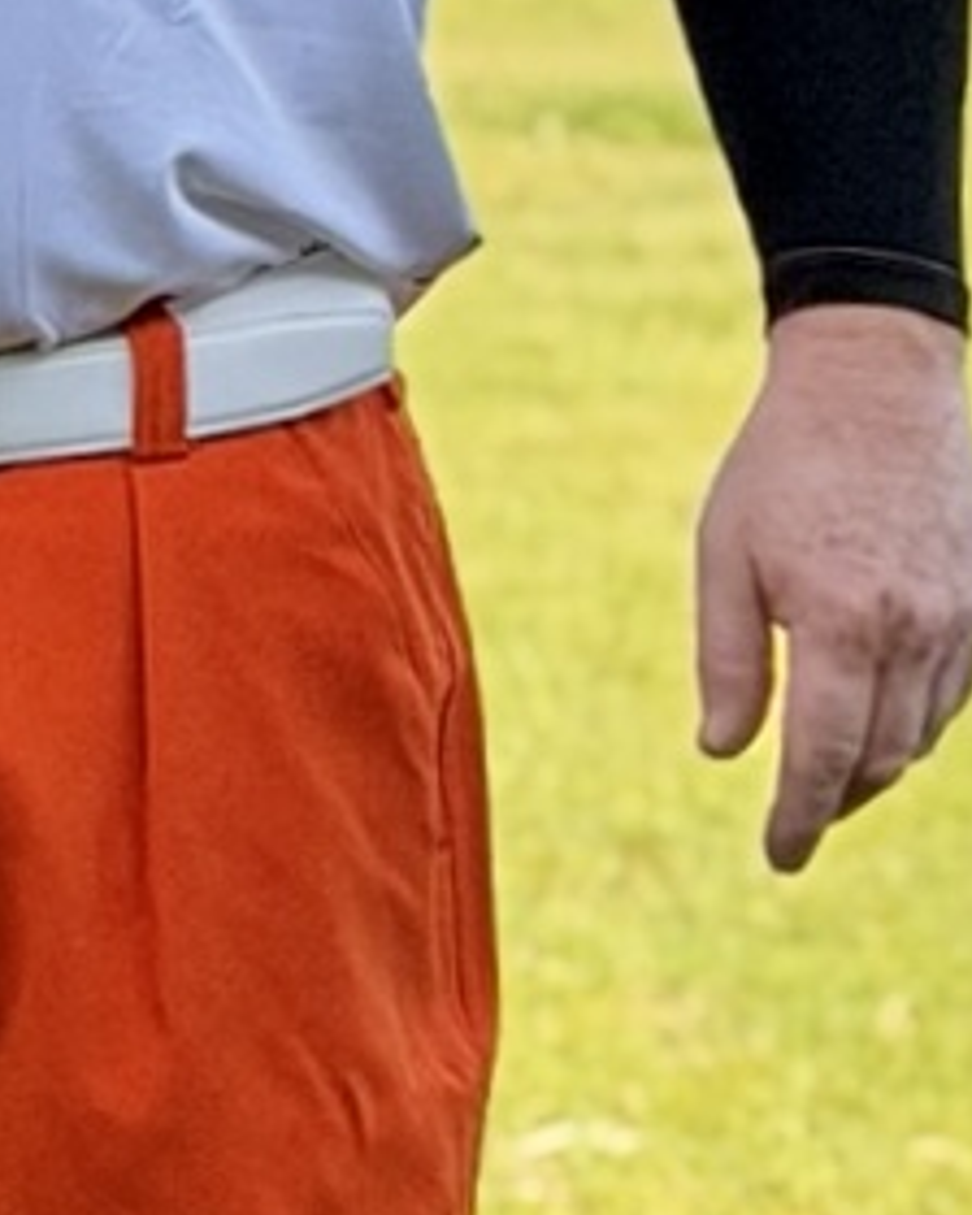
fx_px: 7264
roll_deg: -5.3
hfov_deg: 7.6
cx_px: -208
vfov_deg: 9.5
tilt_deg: -2.8
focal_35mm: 202
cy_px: 0
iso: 64
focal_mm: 6.76
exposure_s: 1/3534
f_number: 1.78
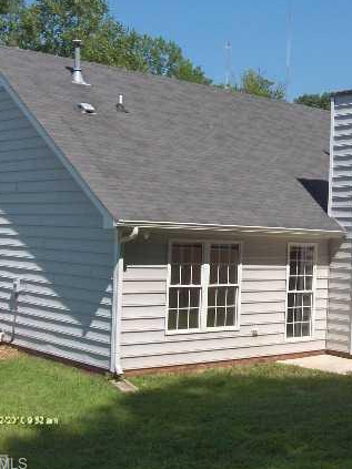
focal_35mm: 59
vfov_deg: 32.7
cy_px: 208
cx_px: 303
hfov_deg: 24.2
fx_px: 800
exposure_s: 1/813
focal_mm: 8
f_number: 4.8
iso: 100
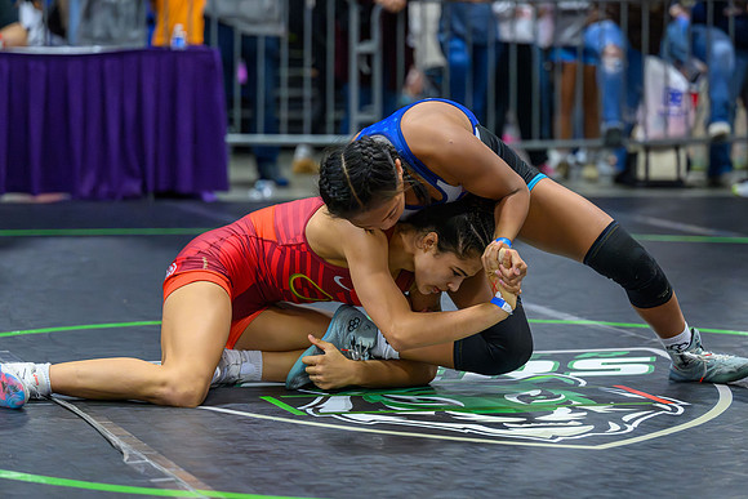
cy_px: 274
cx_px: 381
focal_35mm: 117
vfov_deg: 11.7
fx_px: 2440
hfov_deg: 17.4
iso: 12800
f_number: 2.8
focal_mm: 99
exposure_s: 1/640
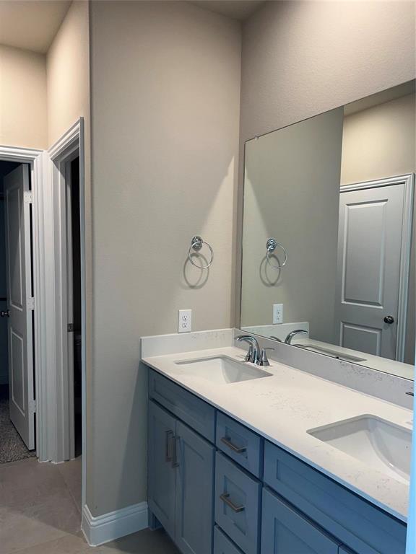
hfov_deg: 53.1
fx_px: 417
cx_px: 208
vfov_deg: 67.3
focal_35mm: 26
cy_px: 277
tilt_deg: -2.8
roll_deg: -0.7
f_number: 1.5
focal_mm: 5.7
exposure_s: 1/120
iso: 80
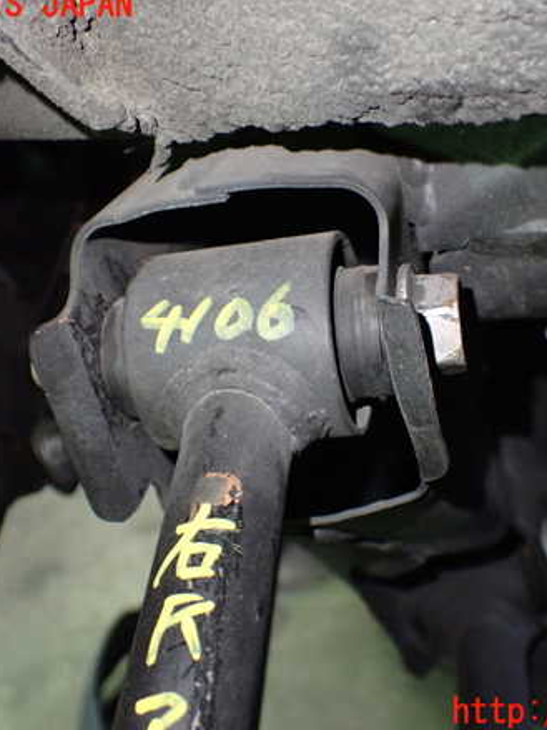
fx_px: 864
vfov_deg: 45.8
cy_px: 359
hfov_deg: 35.0
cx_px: 329
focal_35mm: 41
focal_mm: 5.4
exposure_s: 1/50
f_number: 2.3
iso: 800
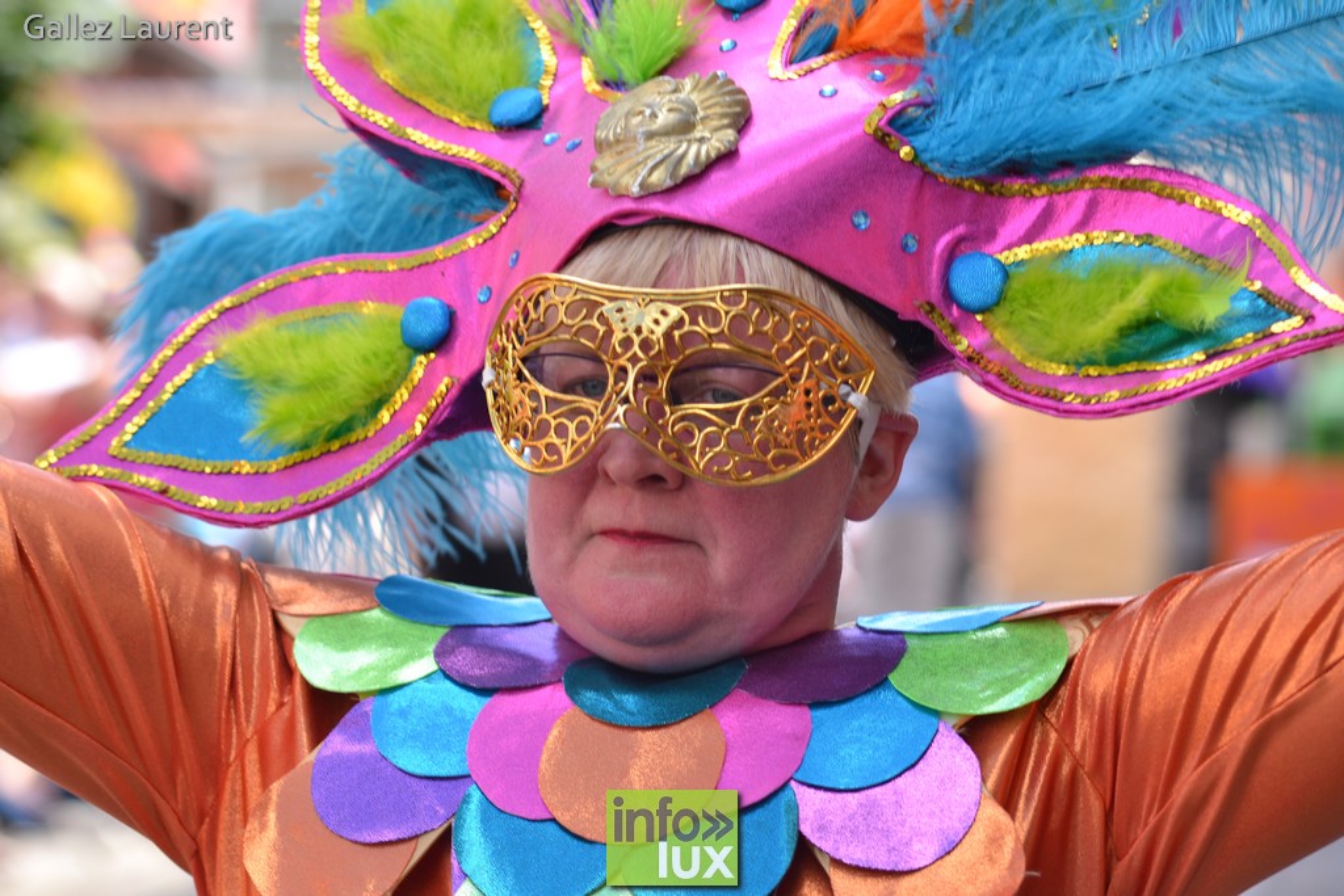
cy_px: 448
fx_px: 5488
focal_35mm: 147
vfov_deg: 9.3
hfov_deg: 14.0
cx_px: 672
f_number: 4.5
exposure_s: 1/250
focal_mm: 98
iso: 200
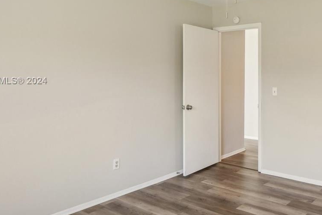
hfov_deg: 55.0
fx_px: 286
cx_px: 253
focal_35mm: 32
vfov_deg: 40.8
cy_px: 81
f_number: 8
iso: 1000
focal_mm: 10
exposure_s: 1/40
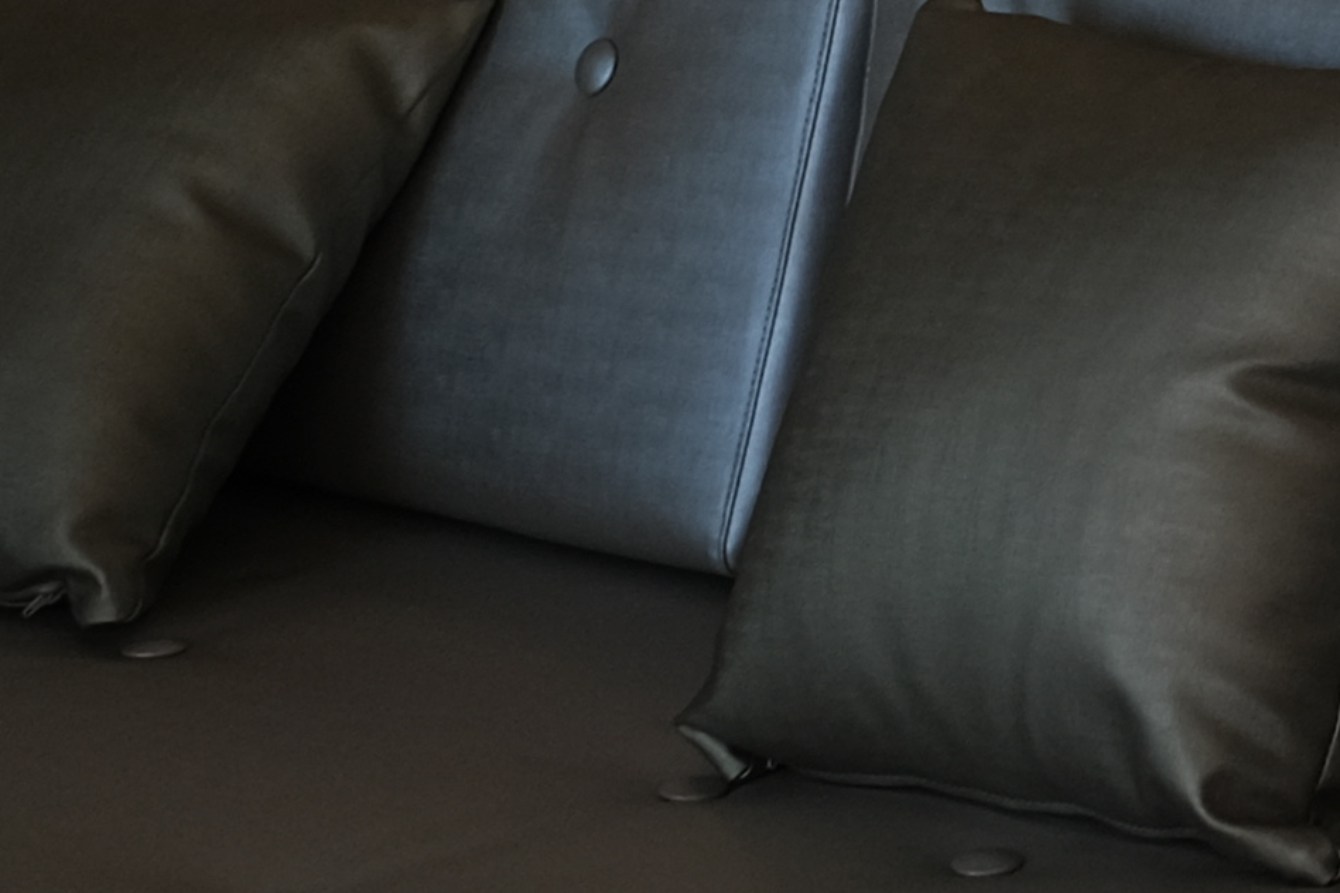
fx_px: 5881
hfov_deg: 11.3
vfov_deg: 8.2
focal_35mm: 158
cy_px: -1023
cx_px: 2975
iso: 400
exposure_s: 1/250
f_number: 3.2
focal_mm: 16
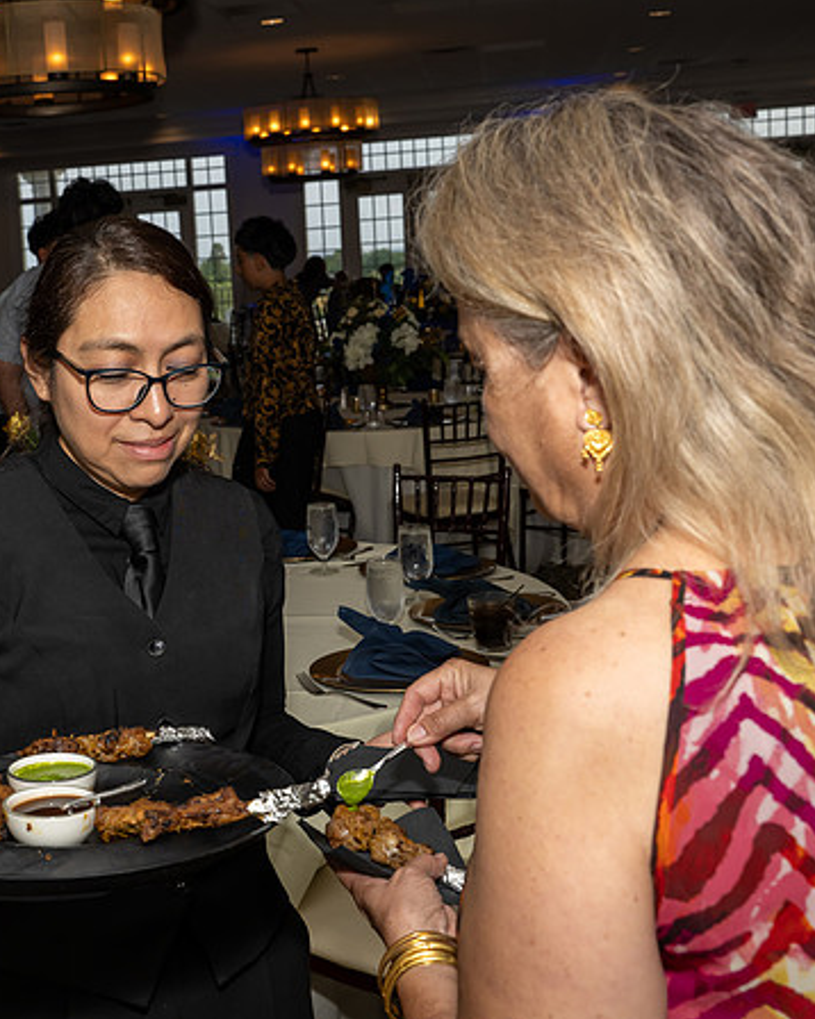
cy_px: 495
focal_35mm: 48
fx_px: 1448
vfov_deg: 38.8
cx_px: 184
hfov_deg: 30.8
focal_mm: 33
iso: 640
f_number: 8
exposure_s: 1/250
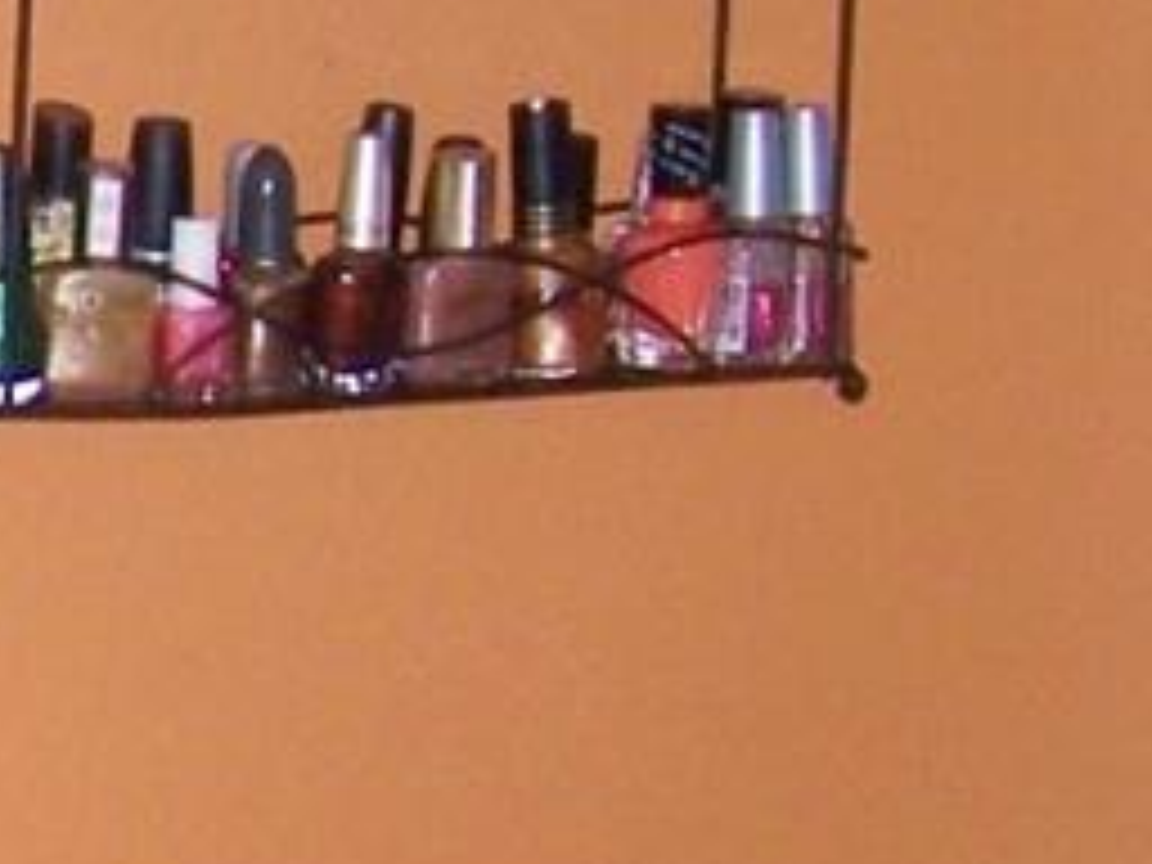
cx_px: -1341
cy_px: 724
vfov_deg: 6.7
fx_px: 7421
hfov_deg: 8.3
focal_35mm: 223
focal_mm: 6.3
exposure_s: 1/50
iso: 80
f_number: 2.8
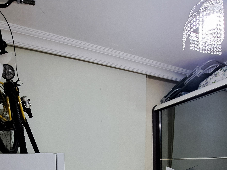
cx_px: 105
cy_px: 173
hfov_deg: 63.4
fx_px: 184
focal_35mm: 28
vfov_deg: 42.4
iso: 200
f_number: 2.2
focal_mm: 1.74
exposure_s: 1/25
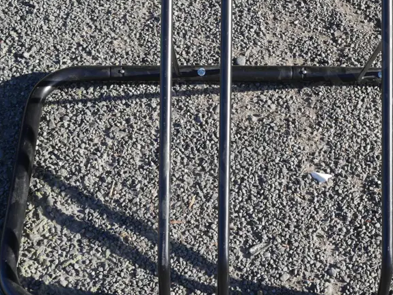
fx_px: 1011
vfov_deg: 16.6
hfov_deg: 21.8
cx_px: 295
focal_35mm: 89
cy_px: 116
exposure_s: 1/200
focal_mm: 25
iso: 200
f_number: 8
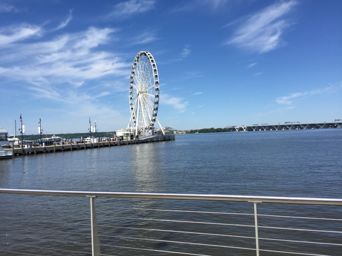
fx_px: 287
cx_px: 171
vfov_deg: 48.2
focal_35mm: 29
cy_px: 128
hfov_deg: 61.7
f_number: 2.2
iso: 32
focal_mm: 4.2
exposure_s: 1/2825
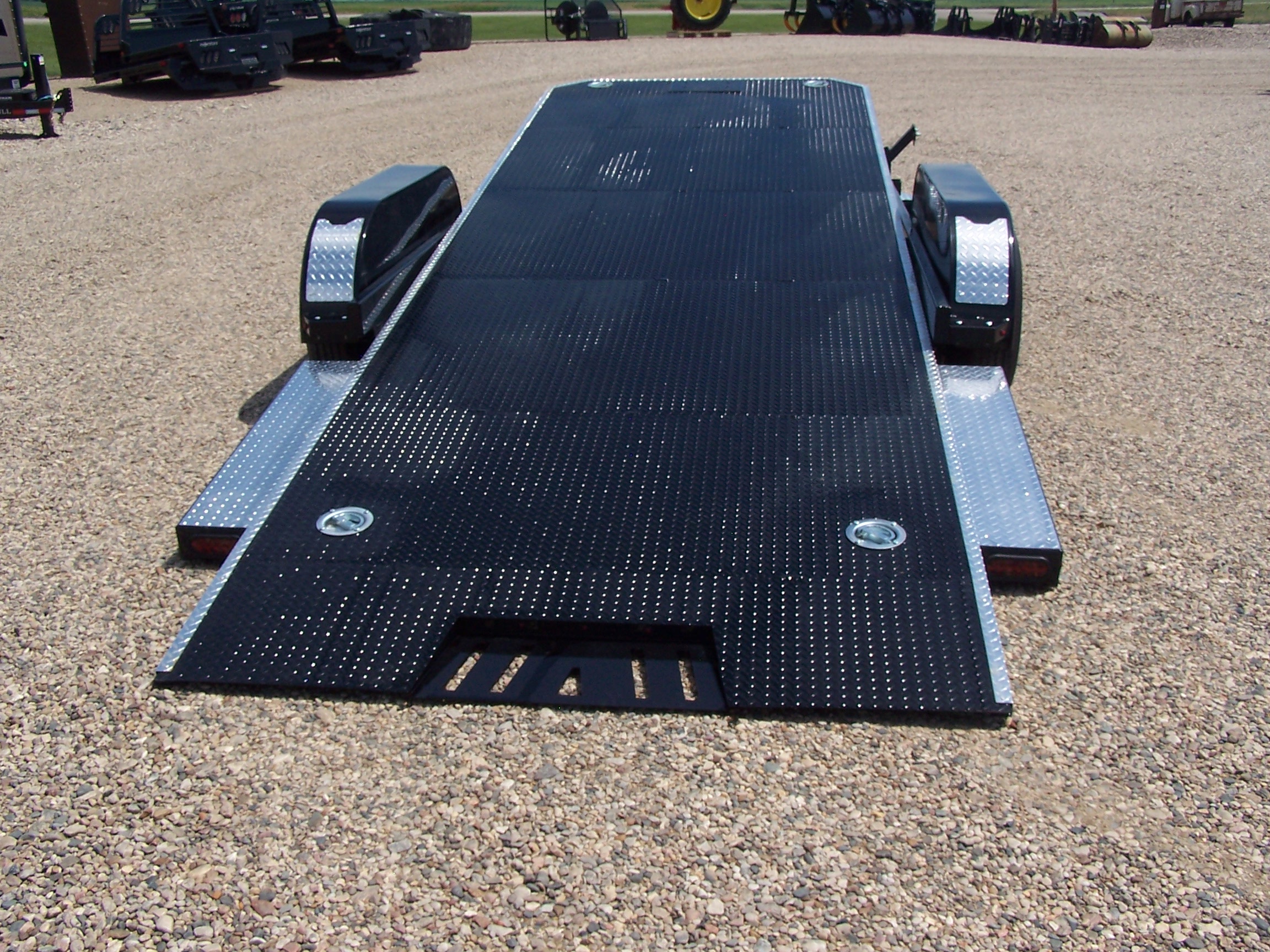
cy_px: 476
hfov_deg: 49.0
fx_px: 1394
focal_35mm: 38
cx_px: 635
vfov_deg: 37.7
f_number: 5.6
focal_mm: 6.3
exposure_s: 1/500
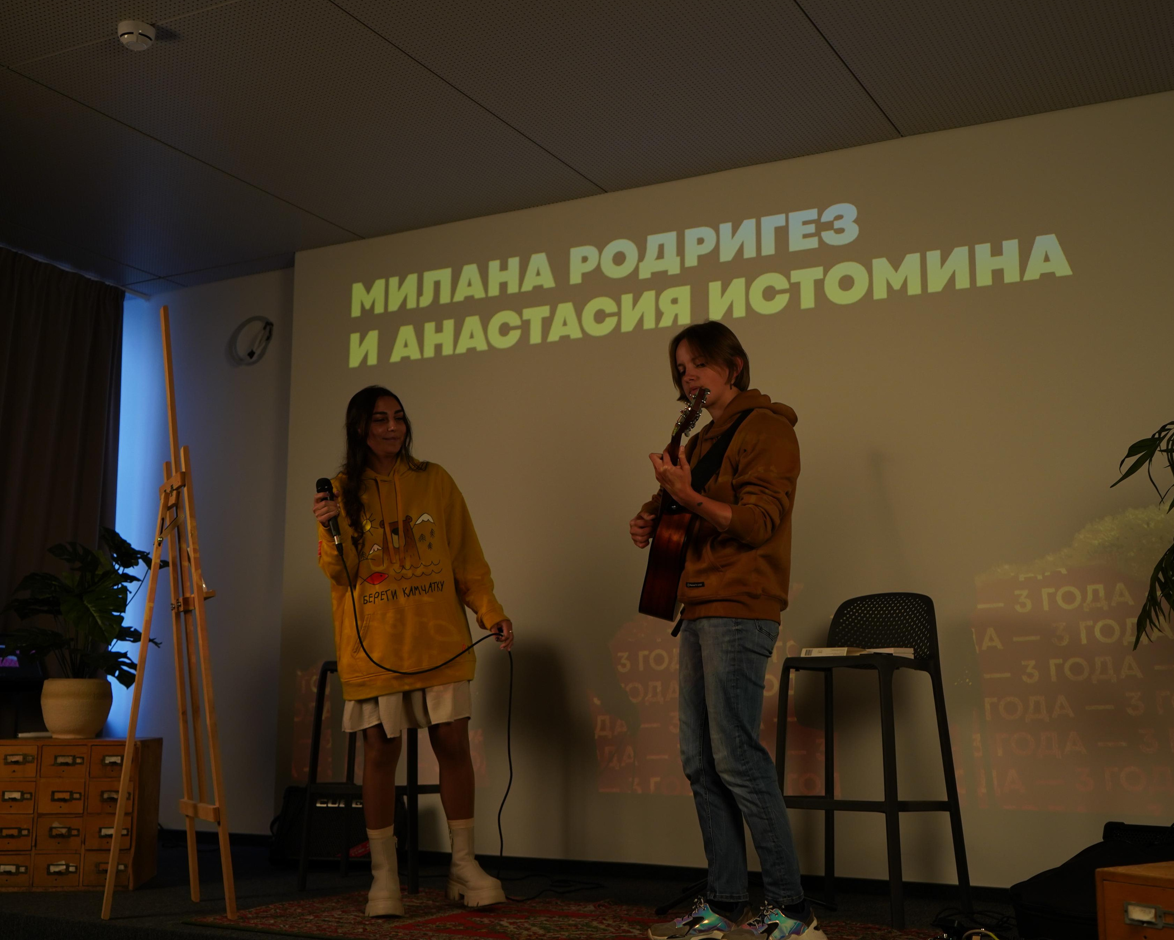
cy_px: 472
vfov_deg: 37.3
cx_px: 581
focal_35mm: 40
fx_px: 1390
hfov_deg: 45.8
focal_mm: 35
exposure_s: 1/200
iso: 640
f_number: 4
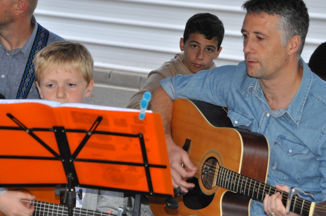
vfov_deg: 9.4
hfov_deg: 14.1
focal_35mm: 146
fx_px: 1321
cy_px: 83
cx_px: 159
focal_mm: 72
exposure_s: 1/60
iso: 800
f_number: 5.3
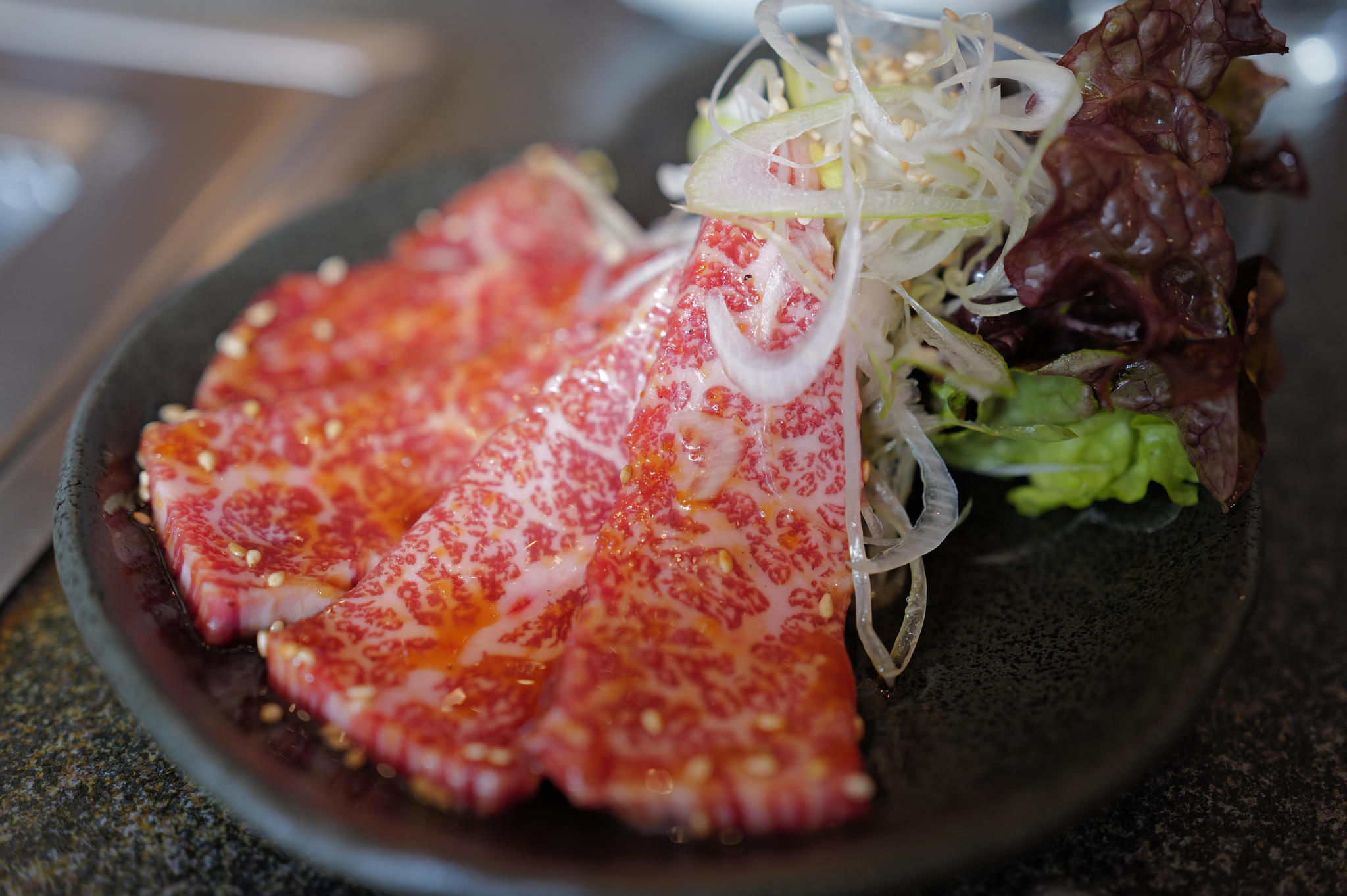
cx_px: 674
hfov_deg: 45.5
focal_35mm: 43
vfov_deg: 31.2
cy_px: 448
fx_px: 1608
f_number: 2.8
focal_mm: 43
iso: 400
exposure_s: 1/80
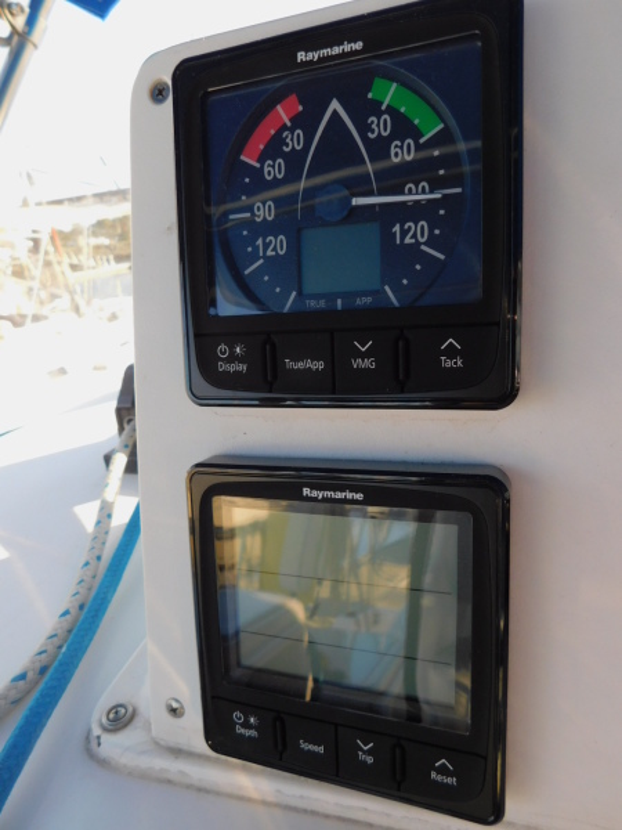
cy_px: 415
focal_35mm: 23
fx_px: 551
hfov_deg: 58.9
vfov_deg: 73.9
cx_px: 311
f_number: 3
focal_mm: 4
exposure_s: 1/320
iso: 125
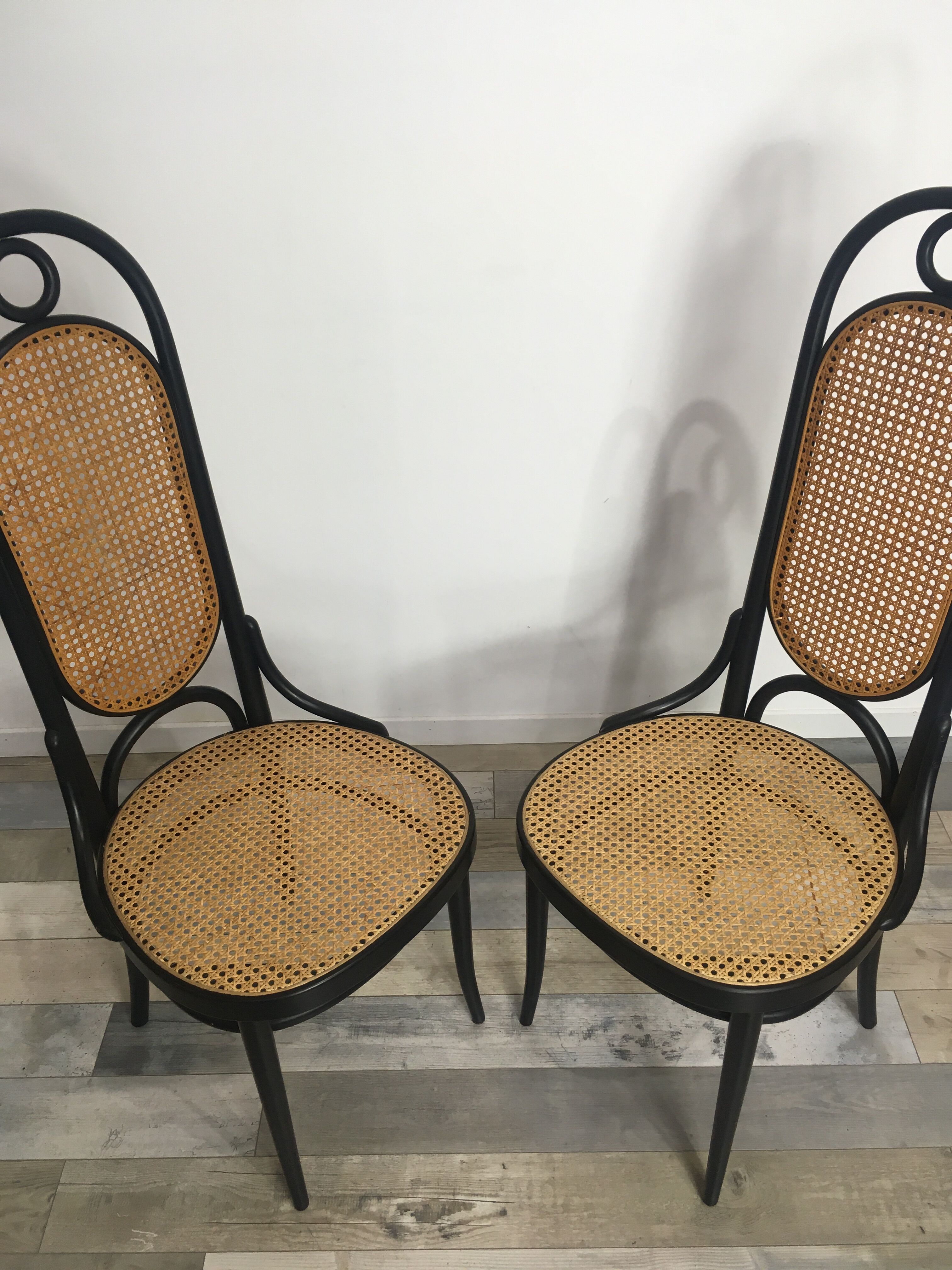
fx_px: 1063
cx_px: 476
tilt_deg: -37.9
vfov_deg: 61.7
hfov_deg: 48.2
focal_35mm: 29
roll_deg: +0.6
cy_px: 635
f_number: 2.2
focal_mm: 4.15
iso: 25
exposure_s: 1/33
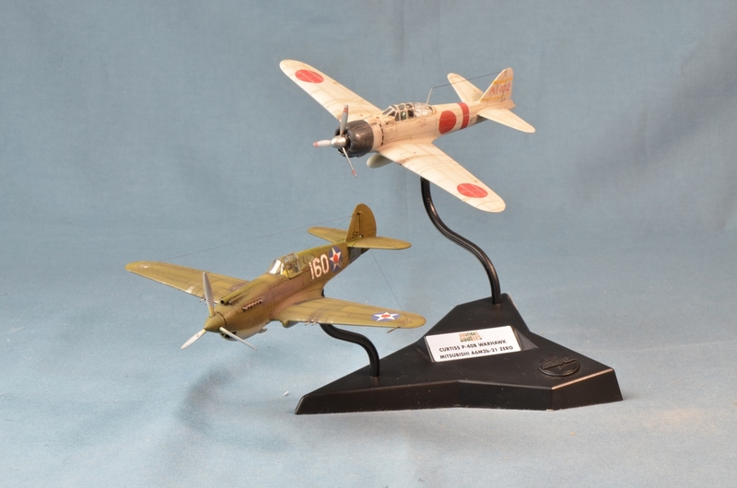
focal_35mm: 105
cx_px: 368
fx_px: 2145
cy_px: 244
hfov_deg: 19.5
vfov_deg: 13.0
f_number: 20
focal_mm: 70
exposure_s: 1/1.3
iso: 200
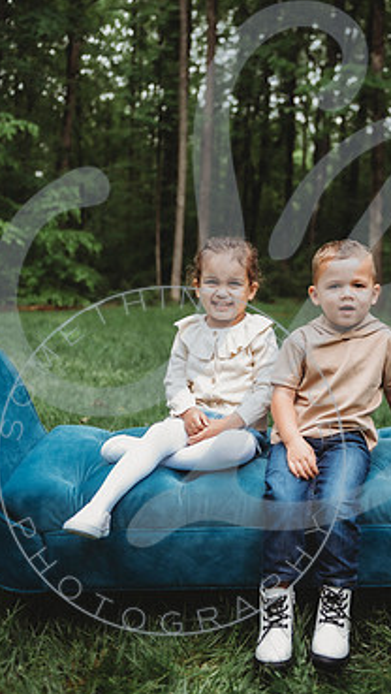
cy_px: 318
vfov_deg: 44.5
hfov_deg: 25.9
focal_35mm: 46
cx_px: 256
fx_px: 846
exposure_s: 1/200
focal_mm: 36
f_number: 2.8
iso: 200
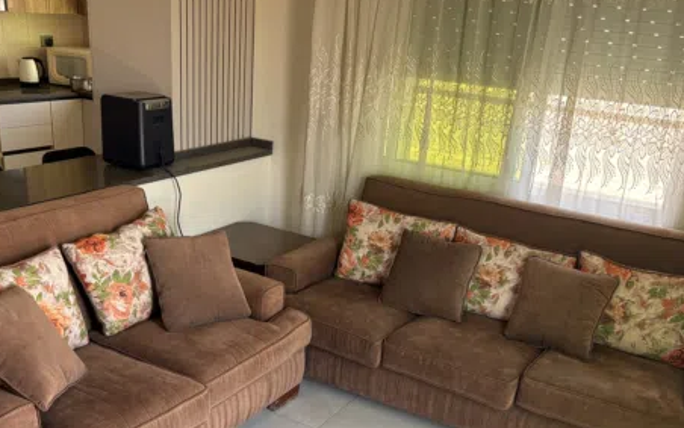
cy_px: 334
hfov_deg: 50.3
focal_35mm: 39
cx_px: 322
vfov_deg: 32.0
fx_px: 727
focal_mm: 5.96
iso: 125
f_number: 1.6
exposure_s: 1/107
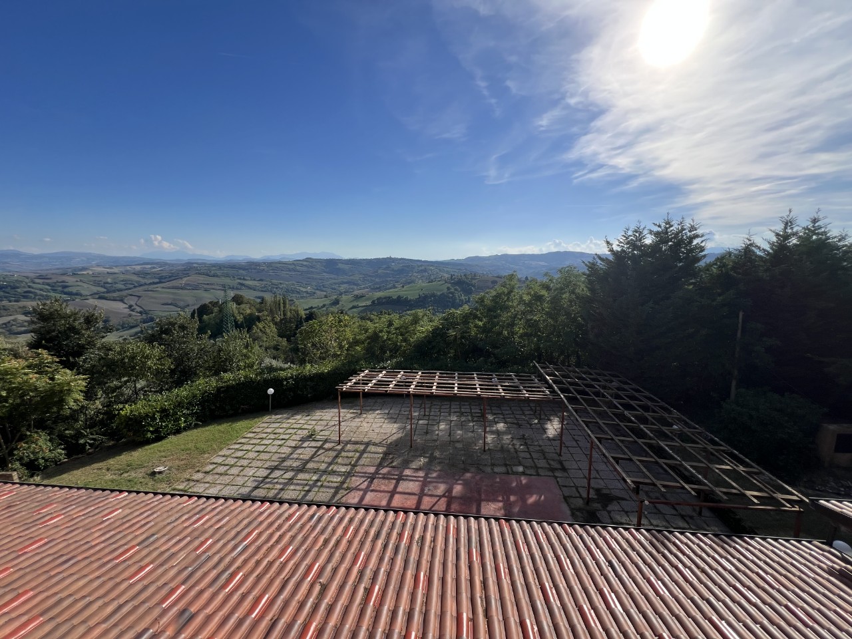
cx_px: 426
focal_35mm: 13
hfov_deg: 106.2
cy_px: 320
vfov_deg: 89.9
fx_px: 320
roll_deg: -0.8
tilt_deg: -9.6
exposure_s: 1/1876
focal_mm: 1.57
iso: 32
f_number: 1.8
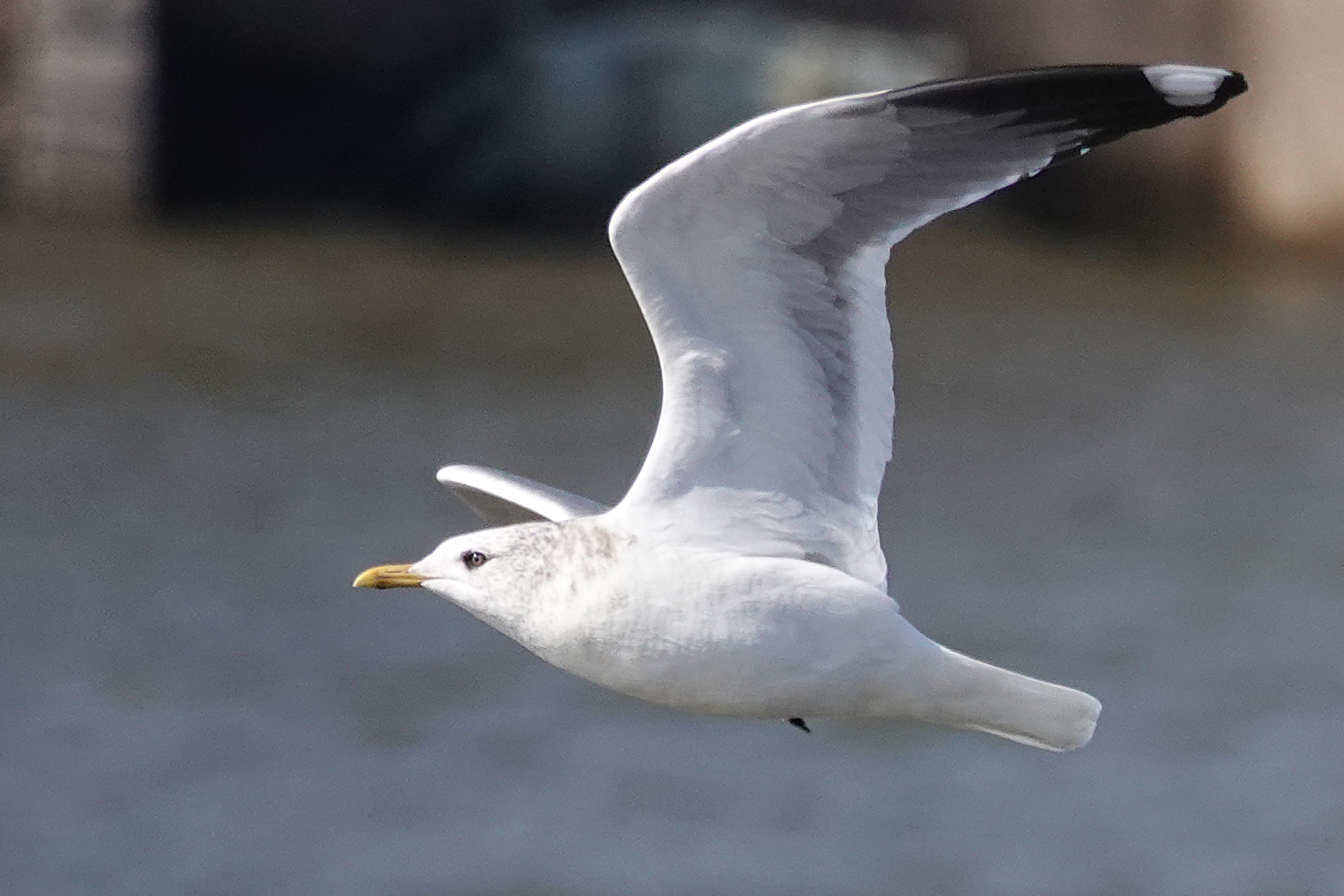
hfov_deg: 3.4
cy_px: 448
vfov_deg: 2.3
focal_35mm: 599
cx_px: 672
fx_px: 22361
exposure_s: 1/2000
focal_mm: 219.82
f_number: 4
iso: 320
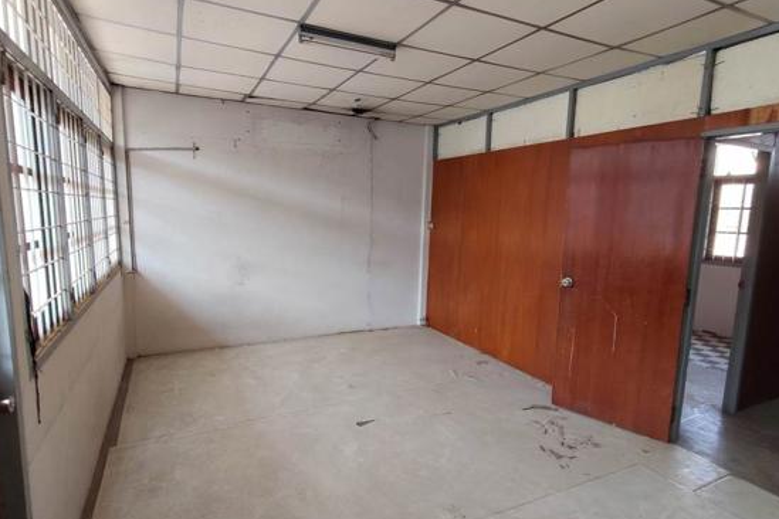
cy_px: 267
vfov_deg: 61.9
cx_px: 389
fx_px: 433
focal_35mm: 20
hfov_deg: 84.0
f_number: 2.2
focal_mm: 1.67
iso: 74
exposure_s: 1/100
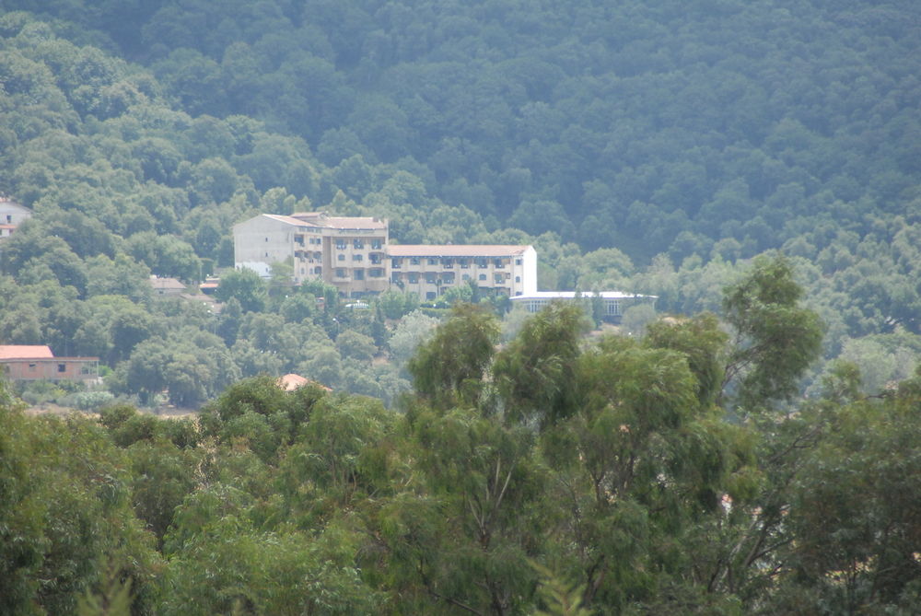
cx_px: 460
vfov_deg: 4.6
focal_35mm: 300
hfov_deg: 6.9
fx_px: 7683
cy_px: 308
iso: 560
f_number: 5.6
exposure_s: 1/800
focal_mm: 200
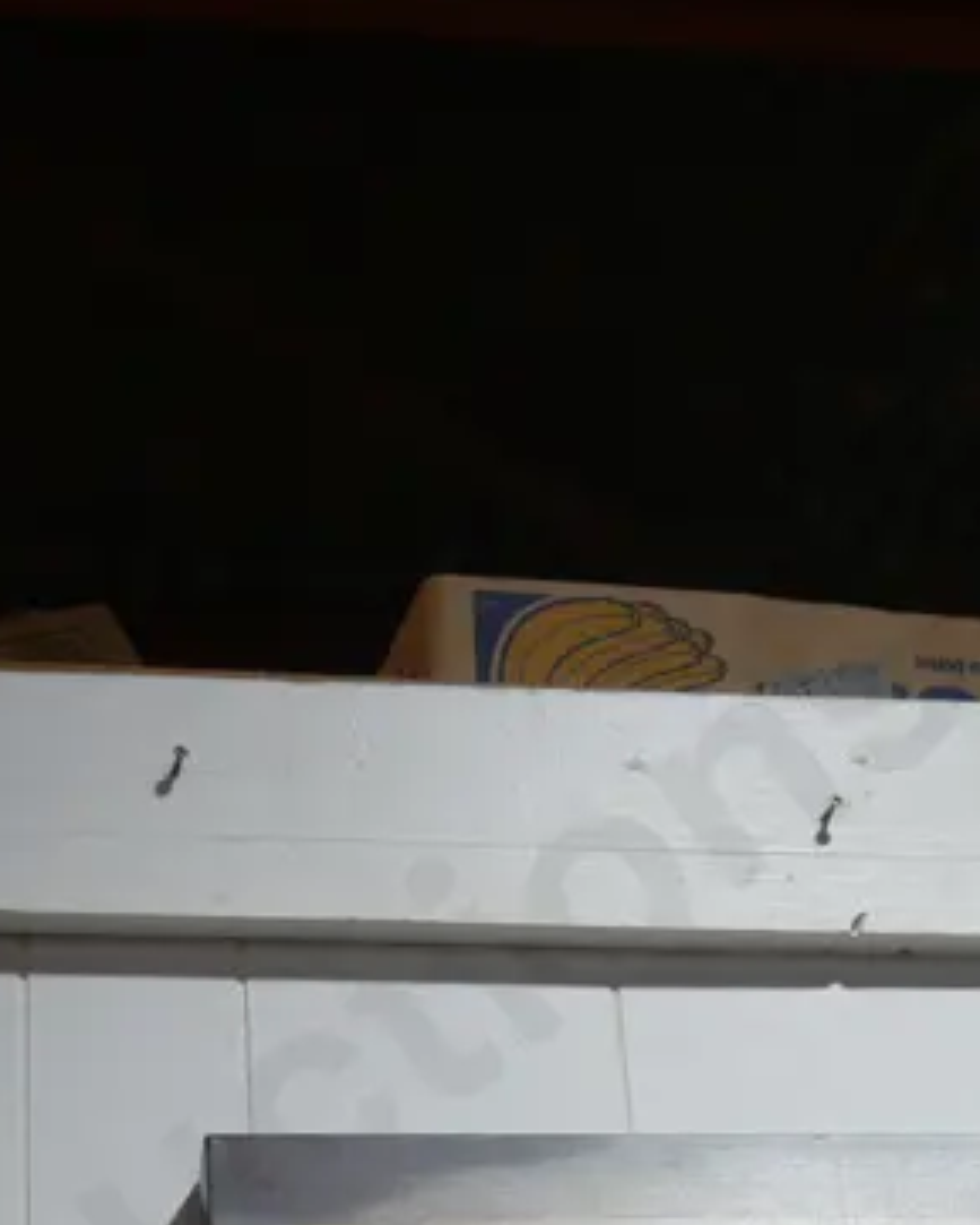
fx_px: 3008
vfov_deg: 22.2
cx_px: 200
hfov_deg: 18.3
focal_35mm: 83
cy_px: 1198
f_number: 3.6
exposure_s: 1/80
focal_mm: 15
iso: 200
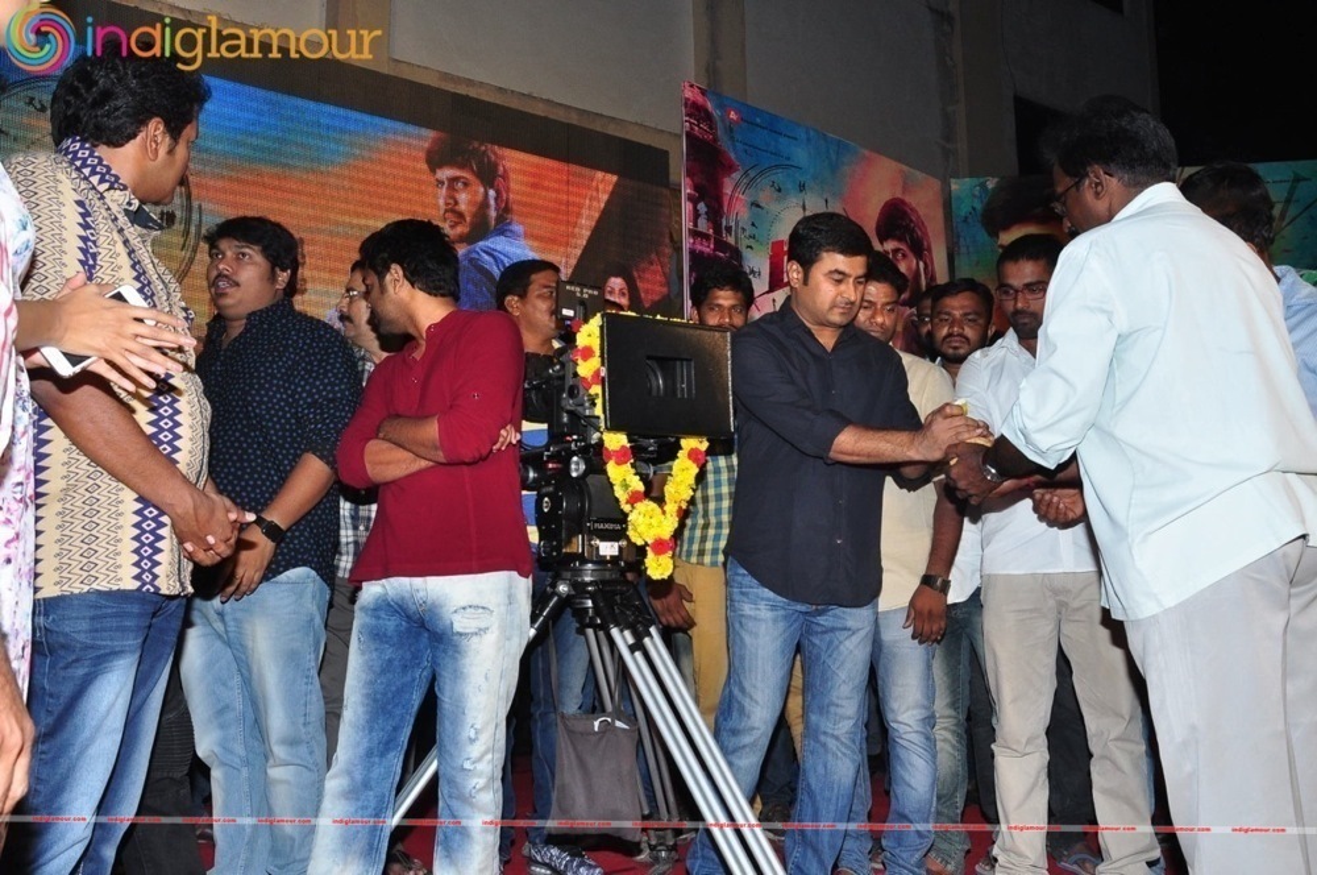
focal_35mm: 32
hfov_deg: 59.6
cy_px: 438
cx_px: 658
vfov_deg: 41.6
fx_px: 1151
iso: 640
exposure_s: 1/125
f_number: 10
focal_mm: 21
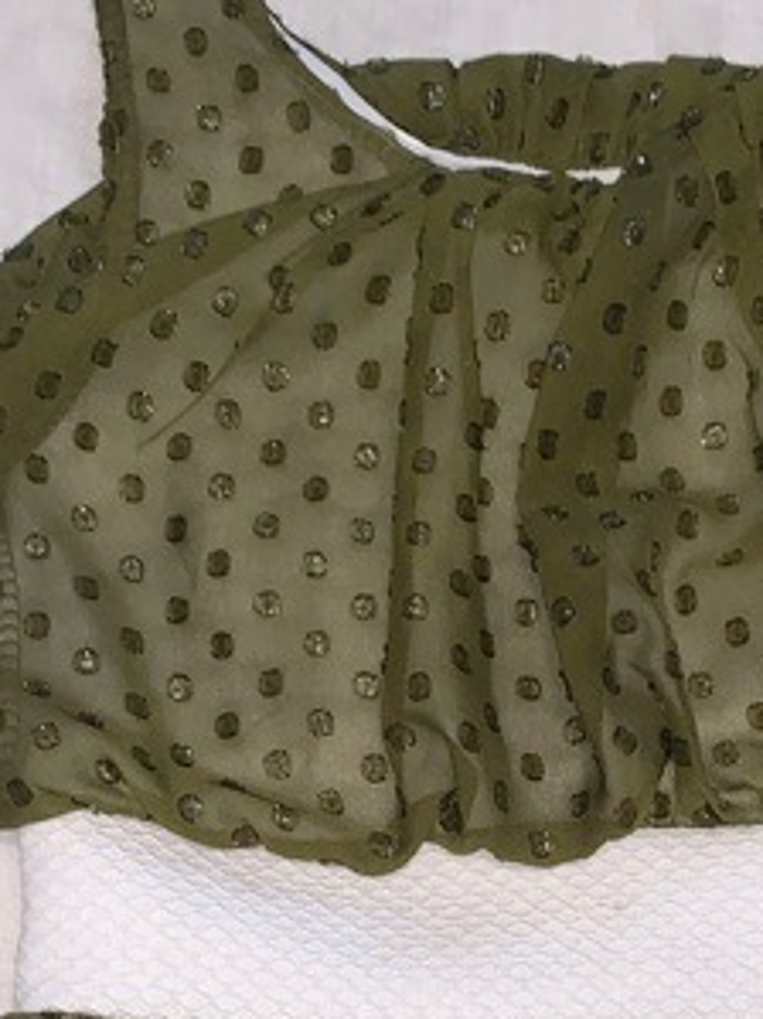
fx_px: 2559
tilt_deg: -81.0
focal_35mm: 87
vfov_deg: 21.0
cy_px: 1206
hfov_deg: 16.7
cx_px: 674
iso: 32
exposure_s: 1/24
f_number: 1.8
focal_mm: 4.25
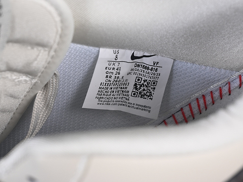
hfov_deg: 23.8
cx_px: 134
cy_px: 91
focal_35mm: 82
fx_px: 575
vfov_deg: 18.0
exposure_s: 1/80
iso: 160
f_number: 7.1
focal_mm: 50
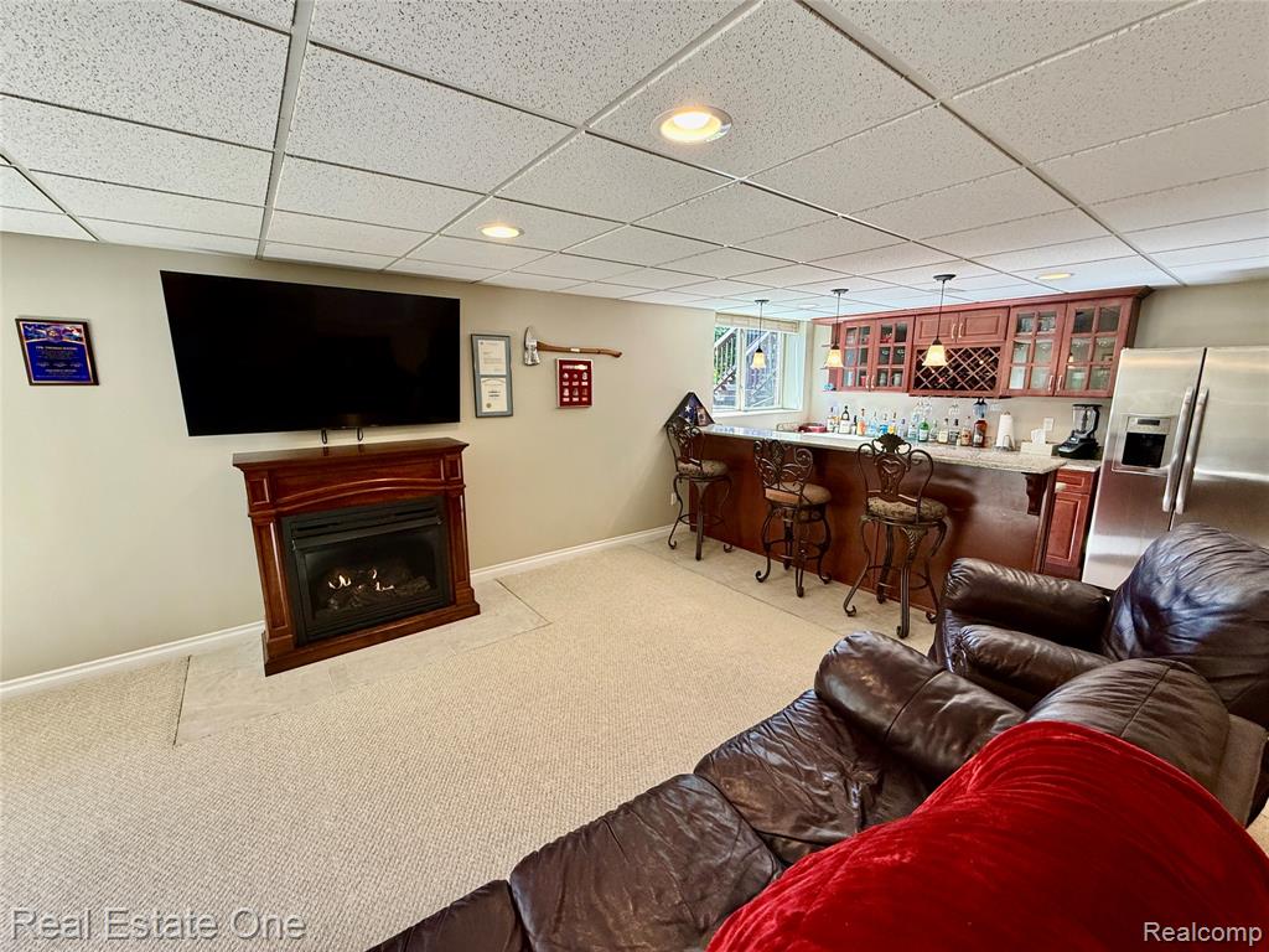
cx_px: 634
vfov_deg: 85.7
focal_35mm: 14
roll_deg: +0.1
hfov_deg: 102.1
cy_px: 476
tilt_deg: -10.9
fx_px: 513
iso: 160
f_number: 2.2
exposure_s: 1/120
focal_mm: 2.22
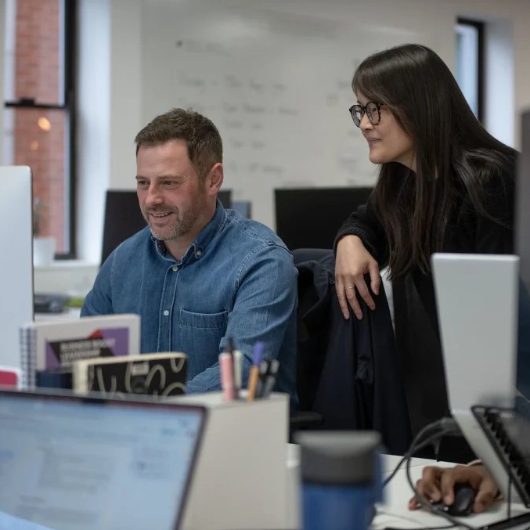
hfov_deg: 19.3
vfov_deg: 19.3
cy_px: 266
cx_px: 290
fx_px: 1559
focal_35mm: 90
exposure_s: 1/125
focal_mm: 70
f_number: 2.8
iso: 400
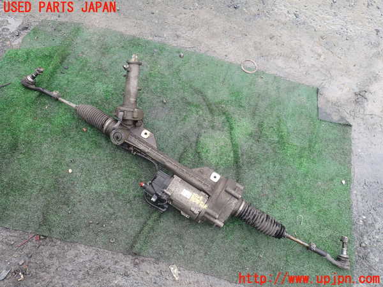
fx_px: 277
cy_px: 144
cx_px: 192
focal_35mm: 25
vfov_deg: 54.9
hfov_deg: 69.4
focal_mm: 4.5
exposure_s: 1/160
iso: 100
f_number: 2.8
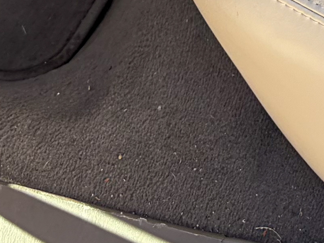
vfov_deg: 6.9
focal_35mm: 184
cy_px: -586
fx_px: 1722
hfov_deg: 10.6
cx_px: 351
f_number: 1.6
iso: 64
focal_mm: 5.96
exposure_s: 1/482
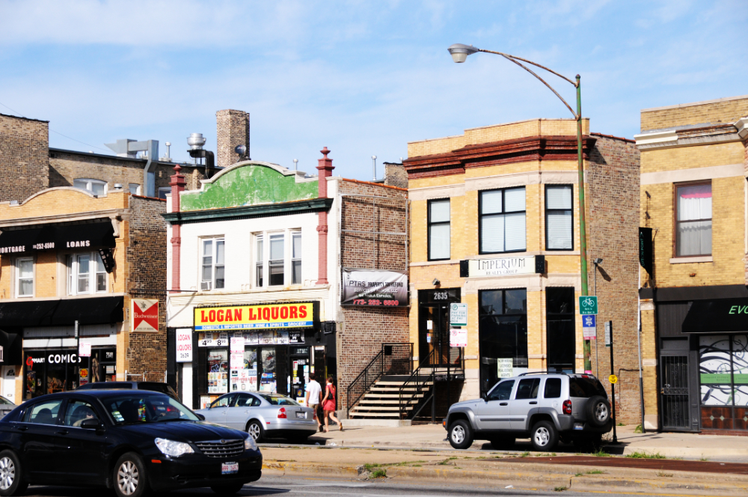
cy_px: 248
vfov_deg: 16.2
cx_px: 374
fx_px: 1743
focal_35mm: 84
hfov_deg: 24.2
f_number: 9
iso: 500
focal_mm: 56
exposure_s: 1/2500
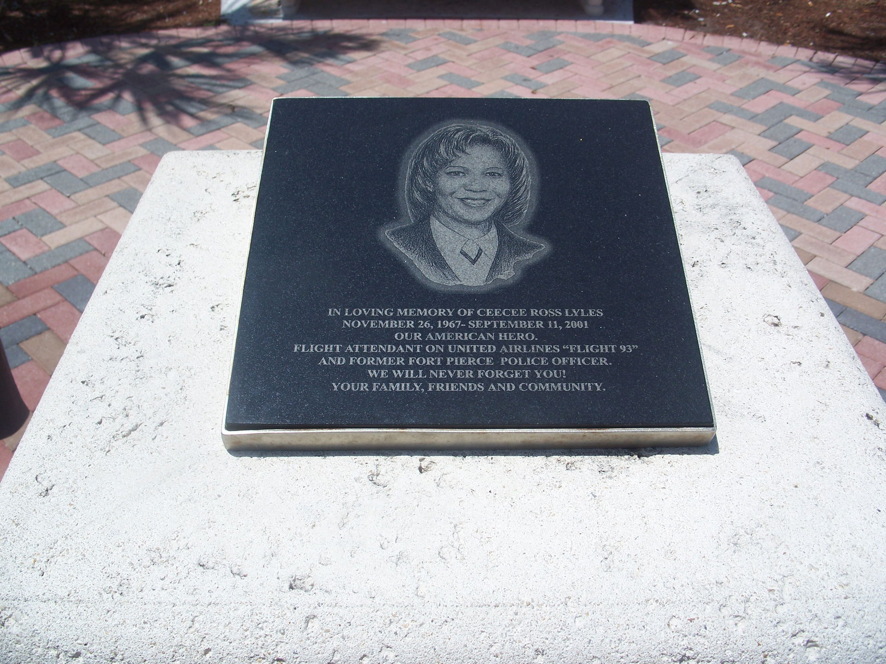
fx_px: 947
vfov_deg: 38.7
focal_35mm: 37
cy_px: 332
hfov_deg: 50.1
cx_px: 443
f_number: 4
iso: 64
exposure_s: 1/1000
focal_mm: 7.8
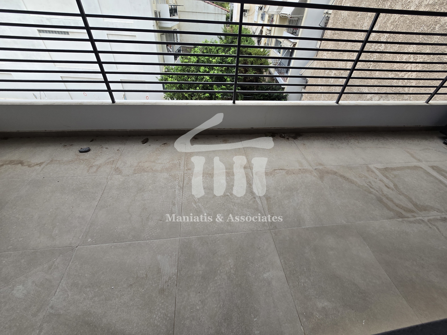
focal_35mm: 13
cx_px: 224
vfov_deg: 89.9
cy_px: 168
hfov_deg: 106.2
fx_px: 168
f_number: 2.2
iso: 50
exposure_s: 1/190
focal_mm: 2.2
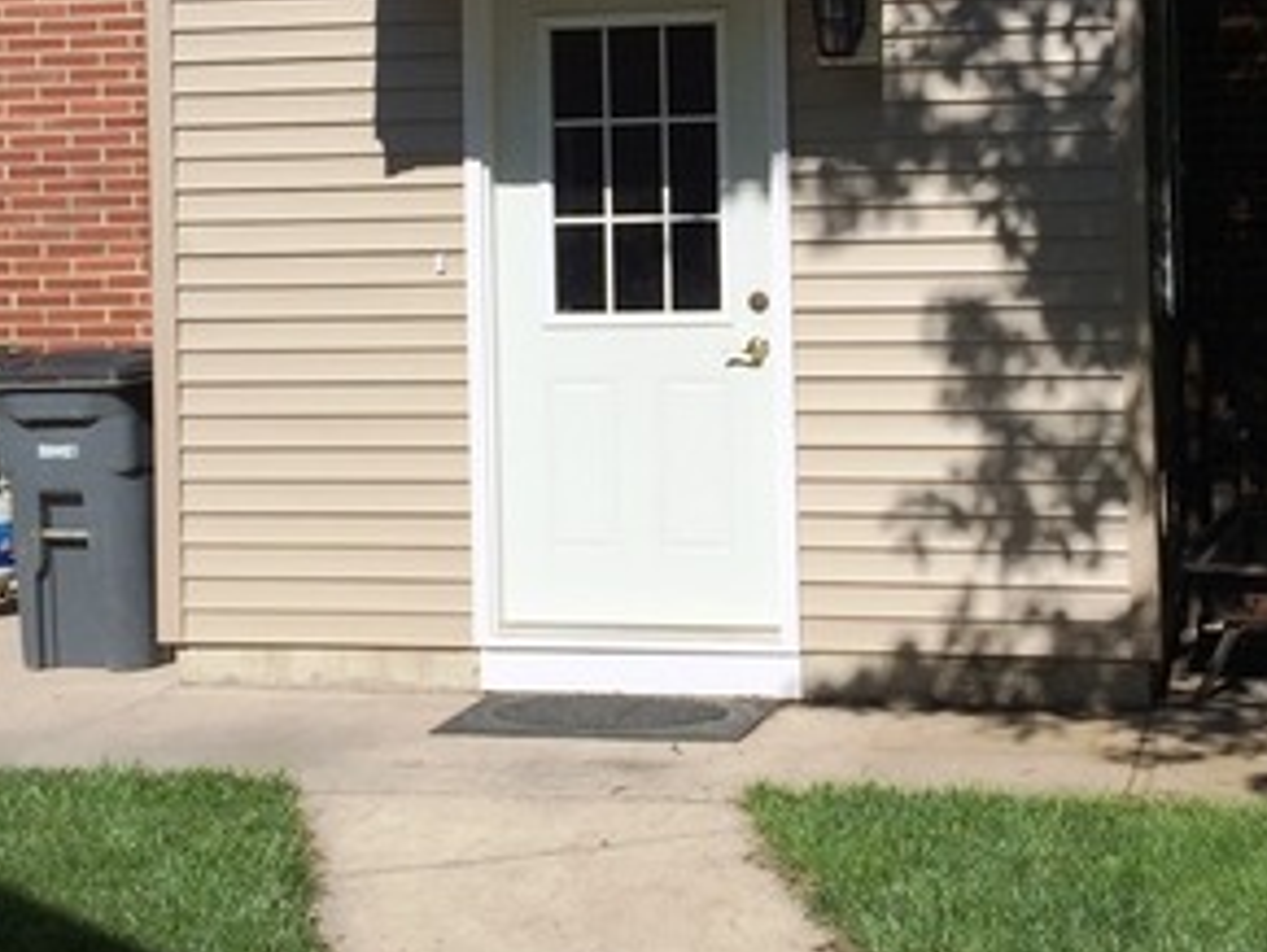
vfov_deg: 22.7
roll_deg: +2.3
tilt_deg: -0.1
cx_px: 765
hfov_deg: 30.2
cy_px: 205
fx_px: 2344
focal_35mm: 64
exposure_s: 1/3425
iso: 32
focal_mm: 4.15
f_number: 2.2
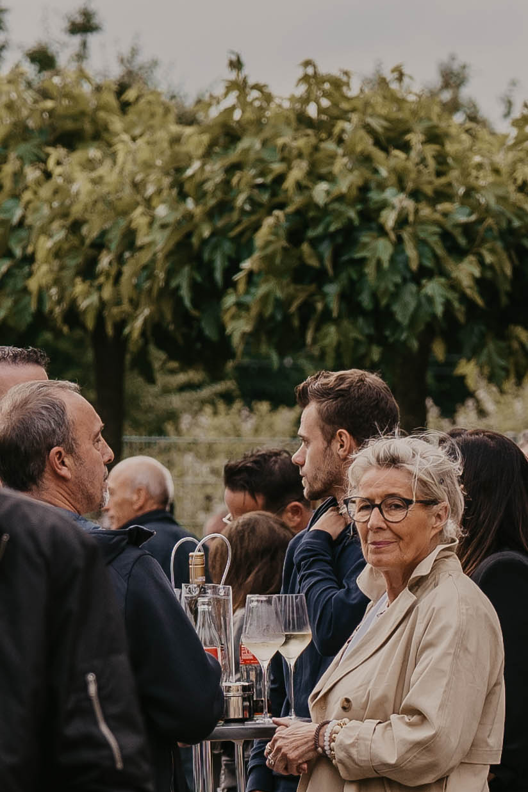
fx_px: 7281
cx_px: 468
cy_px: 669
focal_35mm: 331
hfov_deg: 4.1
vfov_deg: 6.2
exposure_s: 1/320
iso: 250
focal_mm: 70
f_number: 2.8
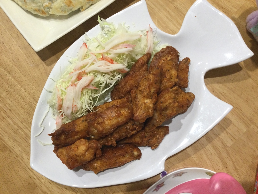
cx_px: 129
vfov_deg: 45.4
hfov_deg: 58.4
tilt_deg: -79.4
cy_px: 97
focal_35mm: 31
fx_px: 231
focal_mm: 3.3
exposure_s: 1/30
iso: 100
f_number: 2.4
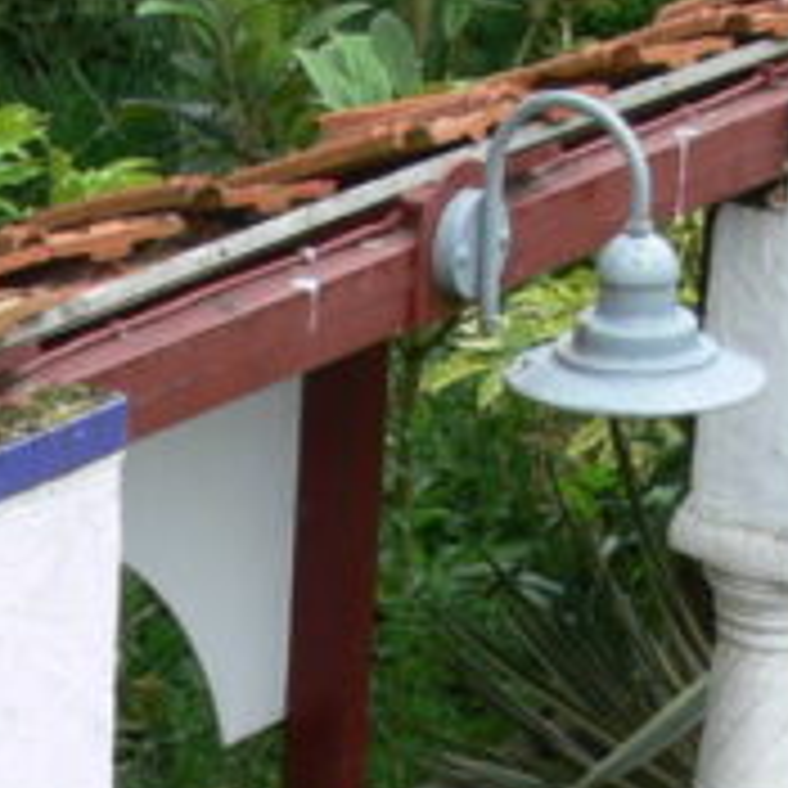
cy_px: 1391
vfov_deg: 9.2
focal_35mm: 181
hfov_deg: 9.5
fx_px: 4662
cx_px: -234
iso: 80
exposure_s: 1/100
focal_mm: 7.4
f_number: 4
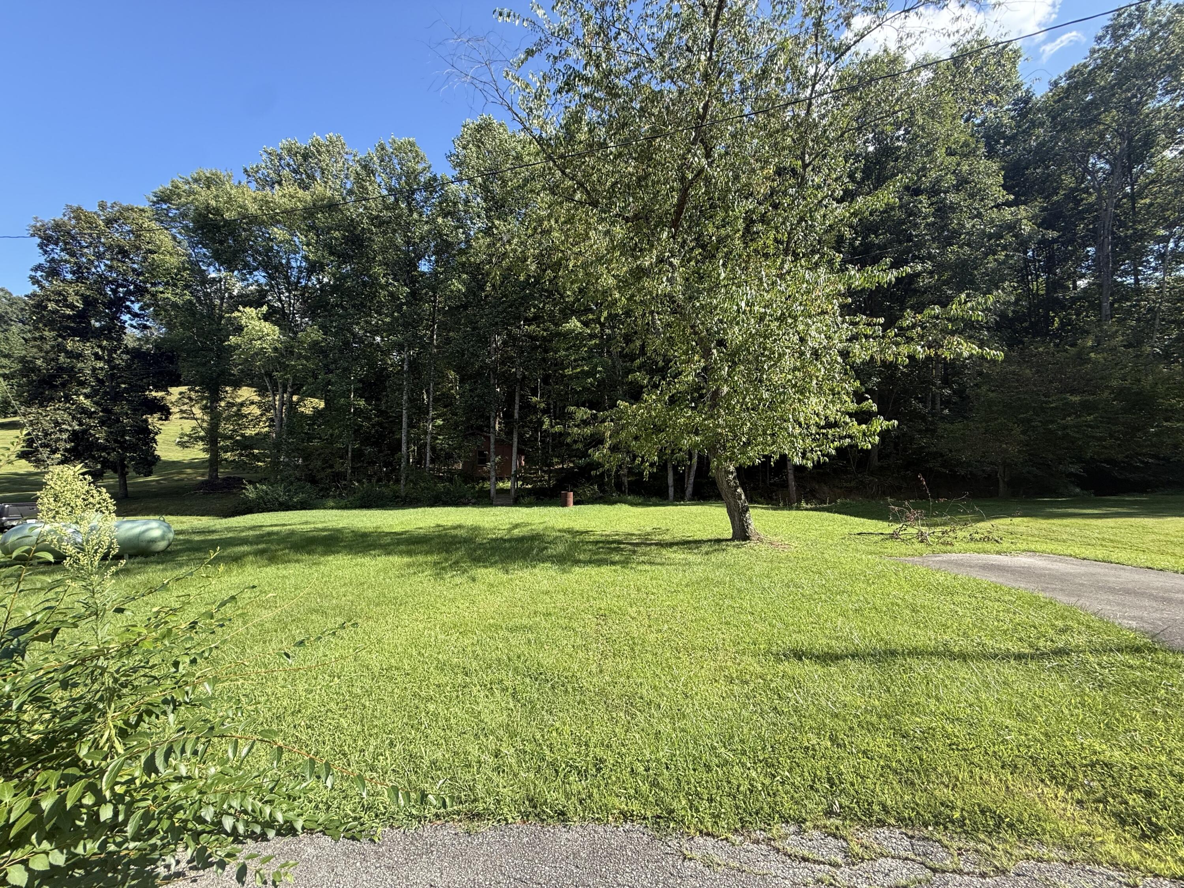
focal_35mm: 14
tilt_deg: +2.9
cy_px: 444
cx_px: 592
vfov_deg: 85.7
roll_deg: -0.7
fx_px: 479
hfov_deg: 102.1
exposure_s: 1/498
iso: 50
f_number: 2.2
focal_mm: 2.22
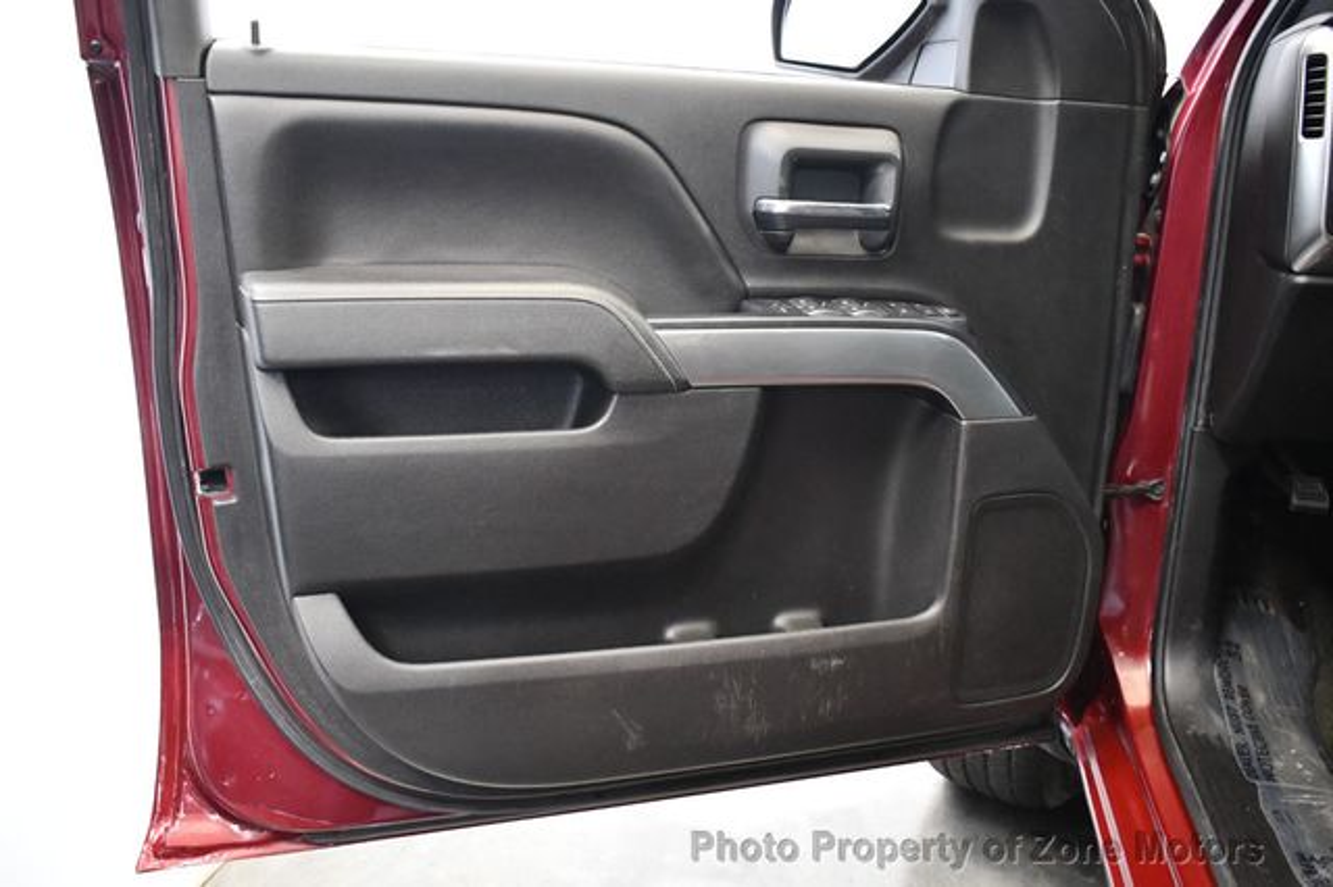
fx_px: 1221
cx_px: 666
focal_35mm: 33
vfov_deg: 39.9
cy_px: 444
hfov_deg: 57.2
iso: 5000
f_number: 3.8
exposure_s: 1/60
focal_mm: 22
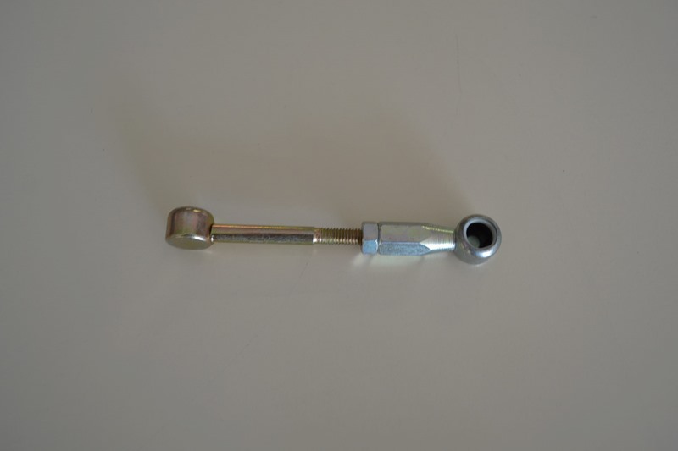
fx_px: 621
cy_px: 226
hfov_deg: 57.2
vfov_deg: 40.0
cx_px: 339
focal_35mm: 33
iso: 180
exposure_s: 1/30
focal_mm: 22
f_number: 3.8
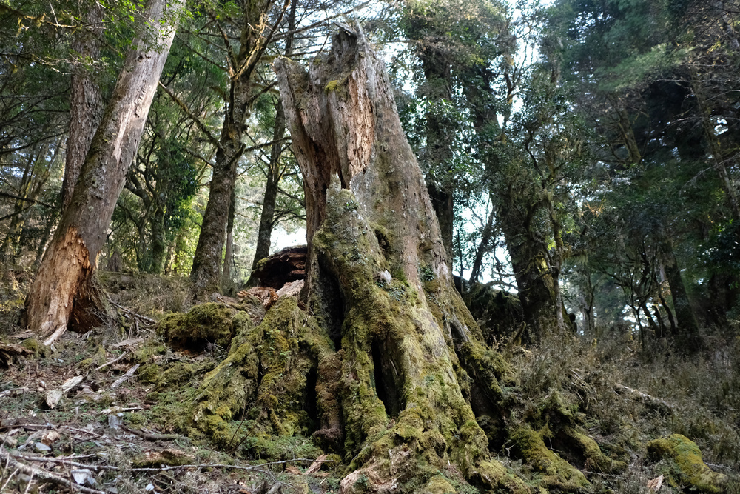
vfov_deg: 37.9
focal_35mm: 35
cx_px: 370
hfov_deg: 54.4
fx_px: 719
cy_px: 247
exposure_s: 1/2000
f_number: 2.8
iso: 2000
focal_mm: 23
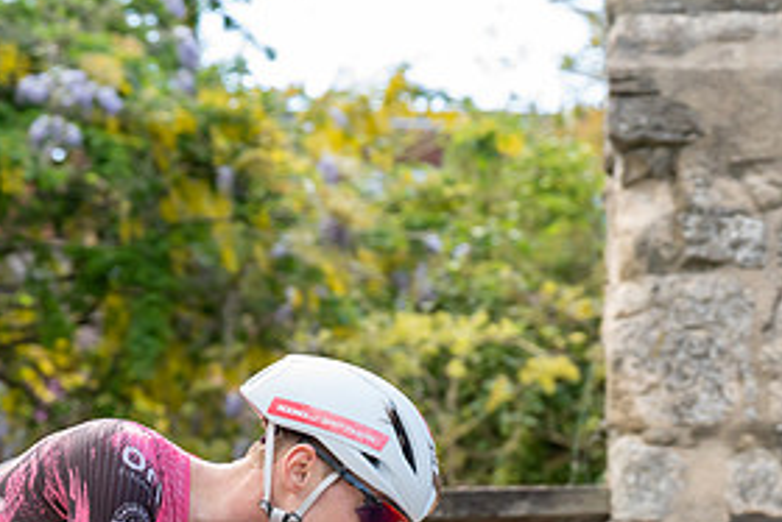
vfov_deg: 8.0
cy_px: 518
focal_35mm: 170
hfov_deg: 12.1
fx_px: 3695
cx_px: 232
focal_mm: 82
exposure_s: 1/1000
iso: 2000
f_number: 5
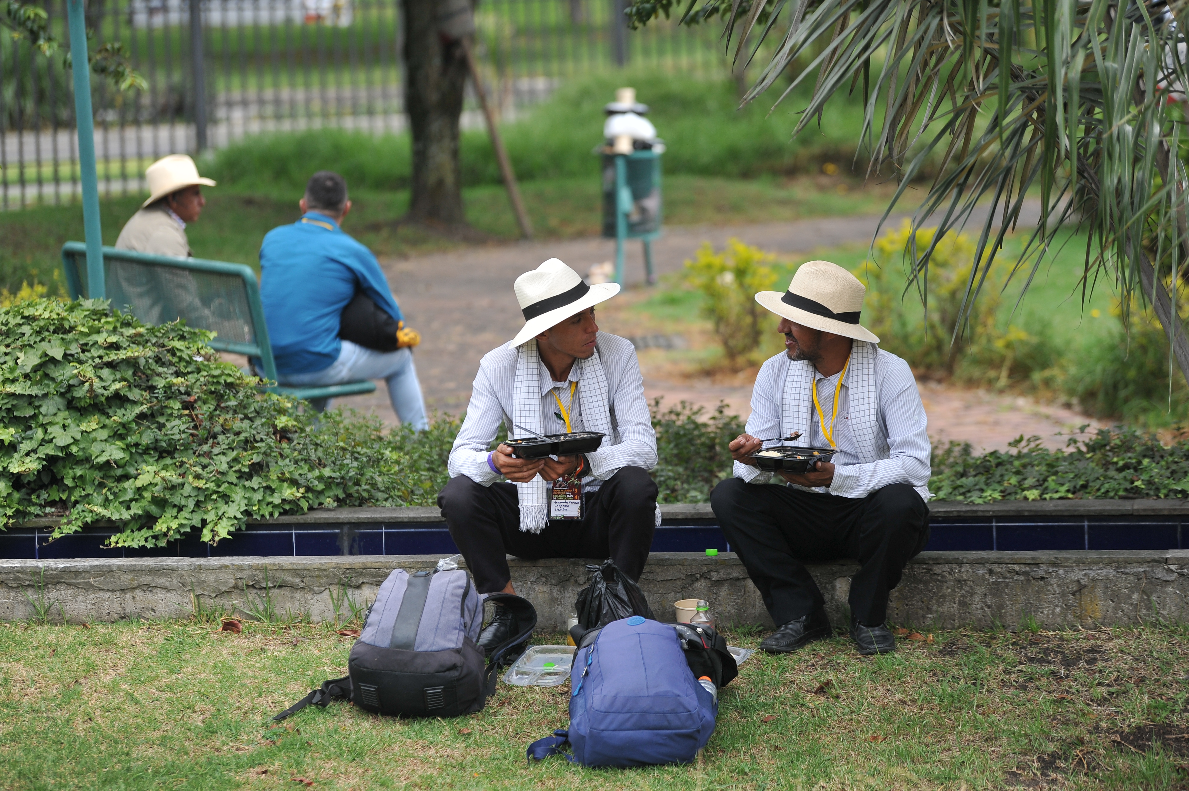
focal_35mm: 130
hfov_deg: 15.8
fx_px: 4291
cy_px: 396
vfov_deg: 10.5
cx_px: 594
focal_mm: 130
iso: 500
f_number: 2.8
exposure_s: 1/4000
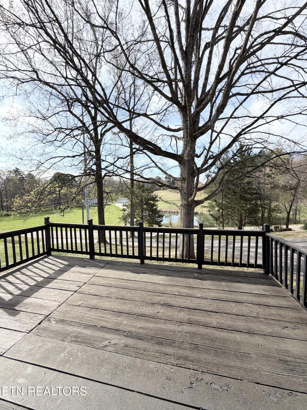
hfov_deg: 85.7
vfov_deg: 102.1
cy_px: 205
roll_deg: +0.2
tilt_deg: -5.8
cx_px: 154
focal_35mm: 14
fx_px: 166
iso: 40
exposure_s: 1/770
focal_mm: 2.22
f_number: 2.2
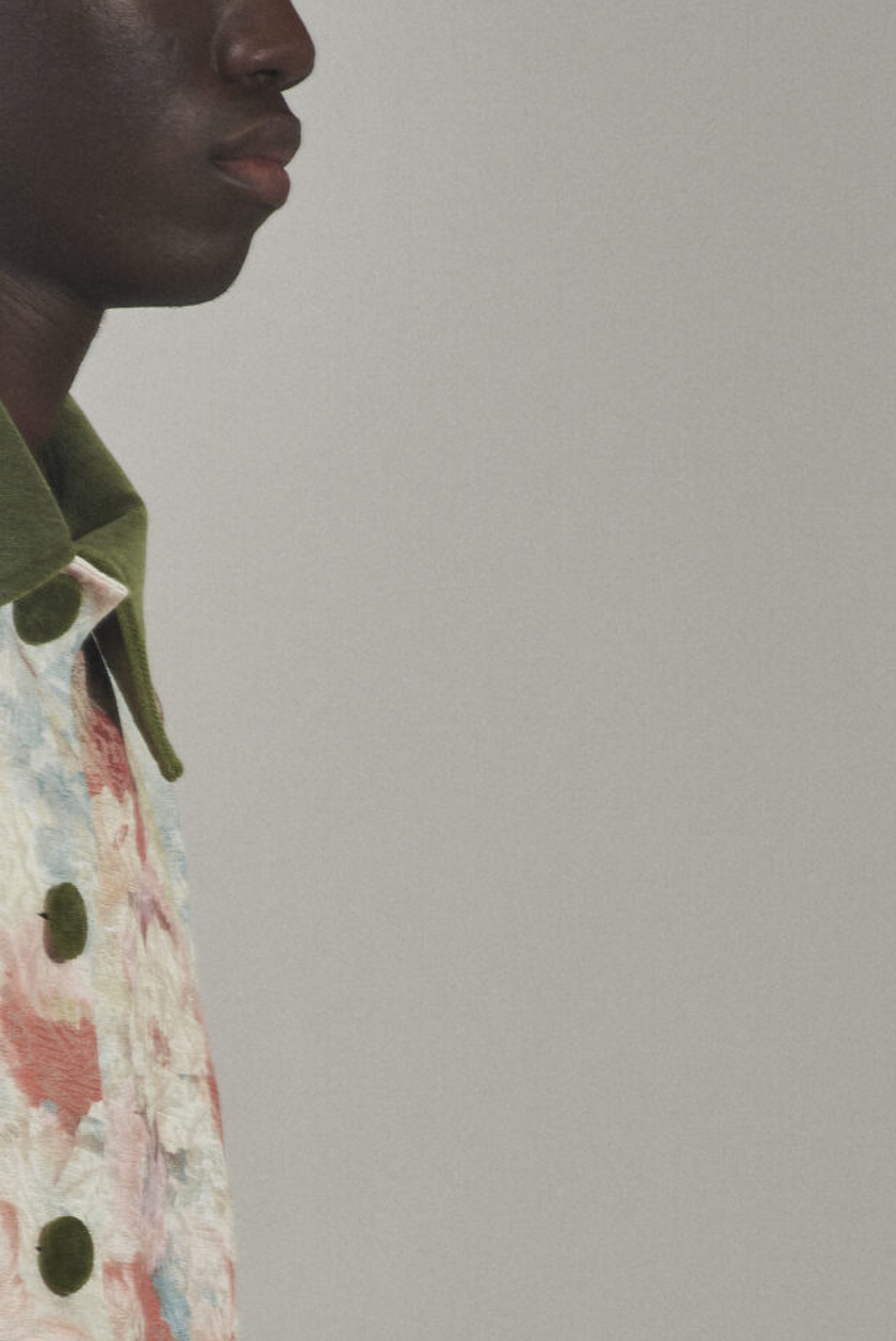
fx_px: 10851
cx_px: -72
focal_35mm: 291
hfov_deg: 4.7
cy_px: 1385
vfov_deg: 7.0
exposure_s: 1/160
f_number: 13
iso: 200
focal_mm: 105
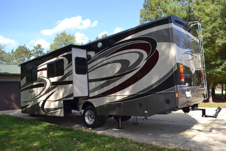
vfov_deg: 47.9
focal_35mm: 27
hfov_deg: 67.4
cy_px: 76
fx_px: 169
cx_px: 113
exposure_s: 1/200
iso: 100
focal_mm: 18
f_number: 5.6
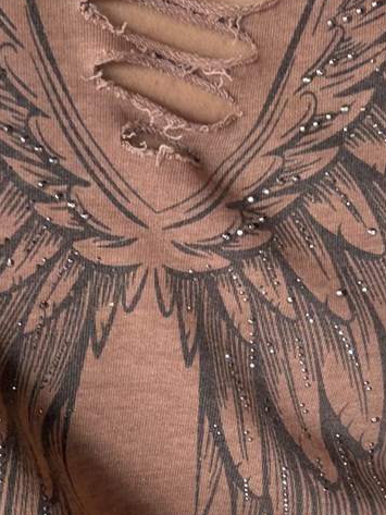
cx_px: 164
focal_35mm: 88
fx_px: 1308
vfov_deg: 22.2
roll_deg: +1.1
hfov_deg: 16.8
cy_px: 338
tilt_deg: -13.5
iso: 125
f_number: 1.5
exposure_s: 1/98
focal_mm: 5.7
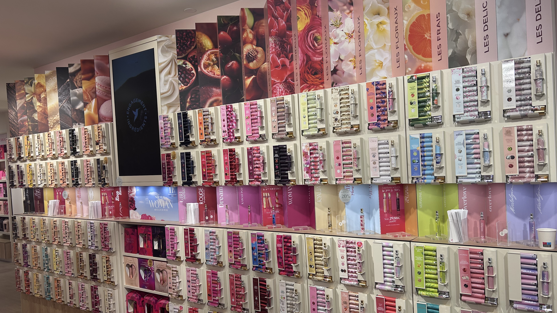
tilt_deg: -1.8
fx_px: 428
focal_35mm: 29
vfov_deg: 40.1
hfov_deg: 66.1
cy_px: 173
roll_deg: +3.1
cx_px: 277
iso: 50
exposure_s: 1/709
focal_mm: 5.7
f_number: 1.5
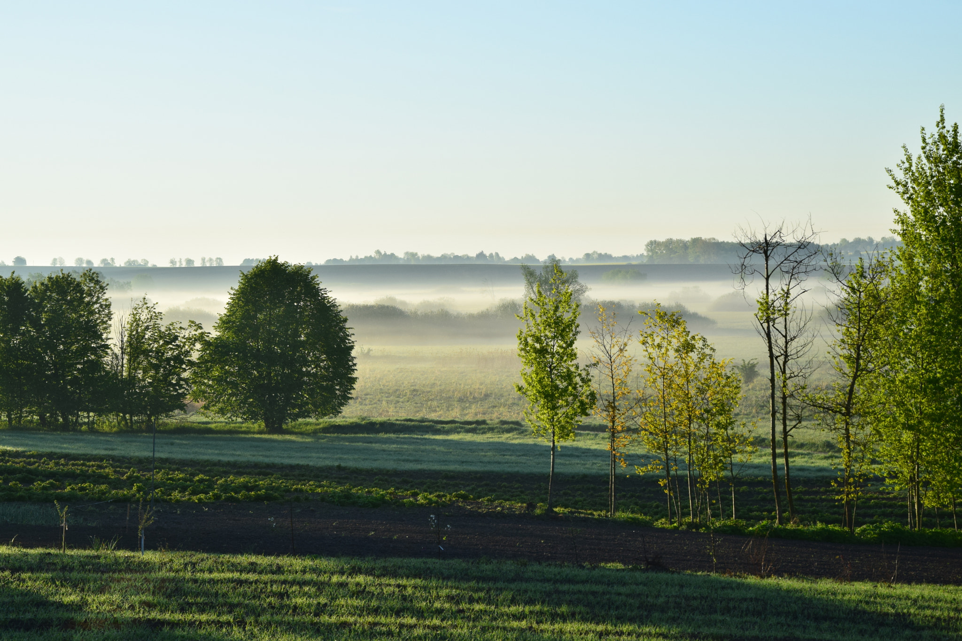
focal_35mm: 93
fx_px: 2485
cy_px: 320
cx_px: 481
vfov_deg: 14.7
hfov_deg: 21.9
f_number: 11
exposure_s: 1/400
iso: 400
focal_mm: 62
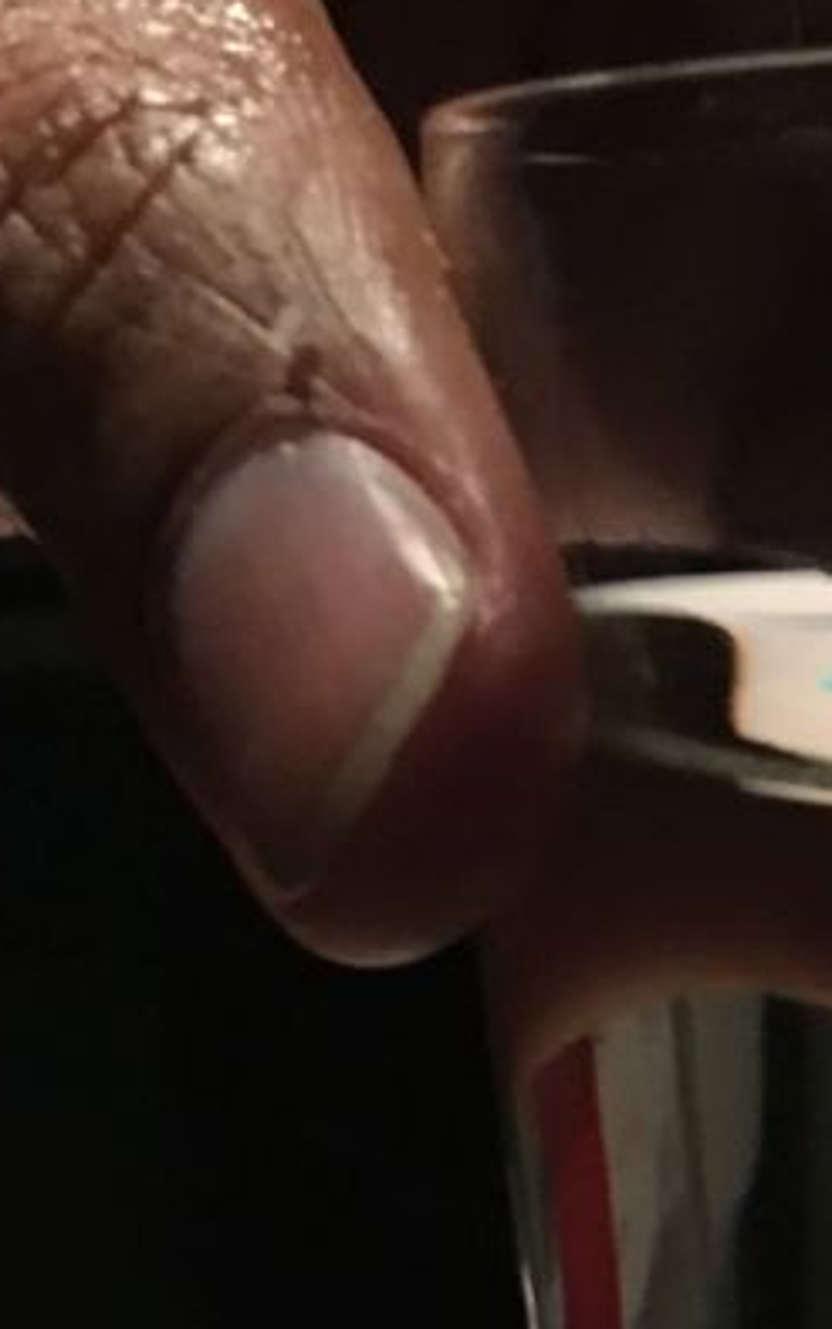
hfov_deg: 12.1
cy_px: 1870
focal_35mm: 100
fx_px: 3624
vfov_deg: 18.8
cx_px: 1464
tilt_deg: -26.0
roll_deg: -2.8
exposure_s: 1/17
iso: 100
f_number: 2.2
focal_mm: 4.15
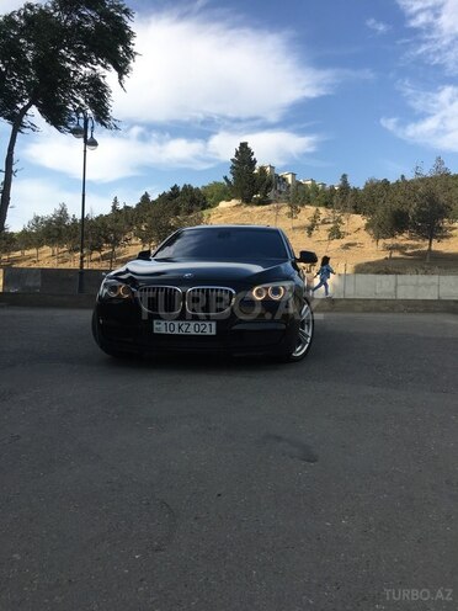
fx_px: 512
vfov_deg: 61.7
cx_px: 229
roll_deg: -0.8
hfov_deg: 48.2
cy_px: 306
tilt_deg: -1.7
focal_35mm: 29
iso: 25
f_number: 2.2
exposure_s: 1/1304
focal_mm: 4.15
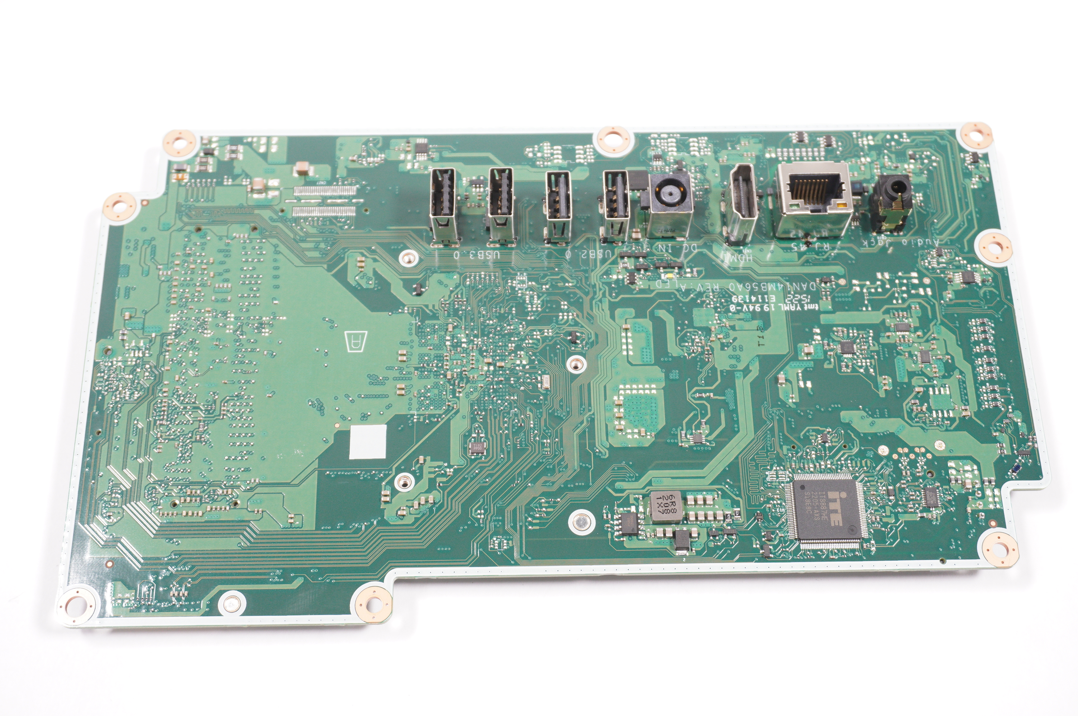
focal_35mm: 45
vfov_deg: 29.8
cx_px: 539
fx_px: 1346
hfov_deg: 43.6
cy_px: 358
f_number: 5.6
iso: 500
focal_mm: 30
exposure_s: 1/80
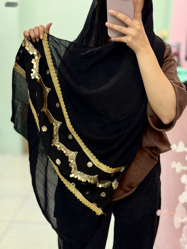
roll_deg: +0.1
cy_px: 124
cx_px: 94
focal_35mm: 48
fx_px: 346
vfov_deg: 39.7
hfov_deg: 30.3
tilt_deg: -24.6
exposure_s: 1/50
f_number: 1.78
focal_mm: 6.76
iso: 160
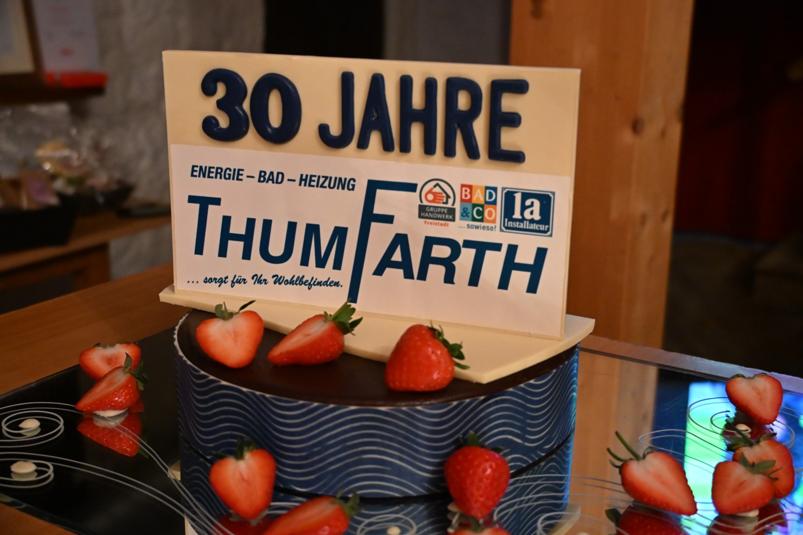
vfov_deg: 30.8
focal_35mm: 44
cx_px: 402
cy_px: 268
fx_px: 970
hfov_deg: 45.0
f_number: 4
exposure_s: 1/60
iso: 3600
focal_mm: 29
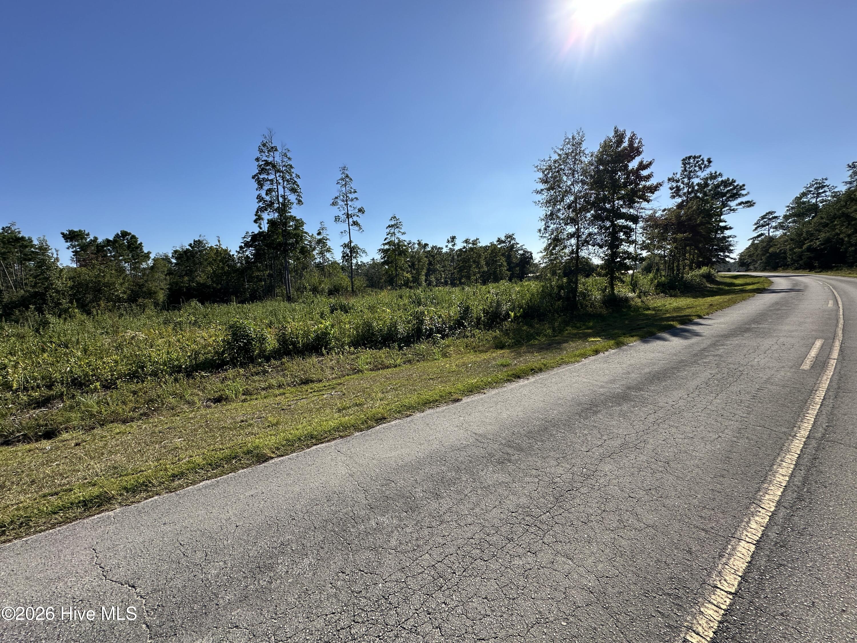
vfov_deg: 85.7
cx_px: 428
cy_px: 322
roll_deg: +1.2
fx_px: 347
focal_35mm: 14
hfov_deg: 102.1
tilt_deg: -5.8
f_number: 2.2
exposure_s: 1/1855
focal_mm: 2.22
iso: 50
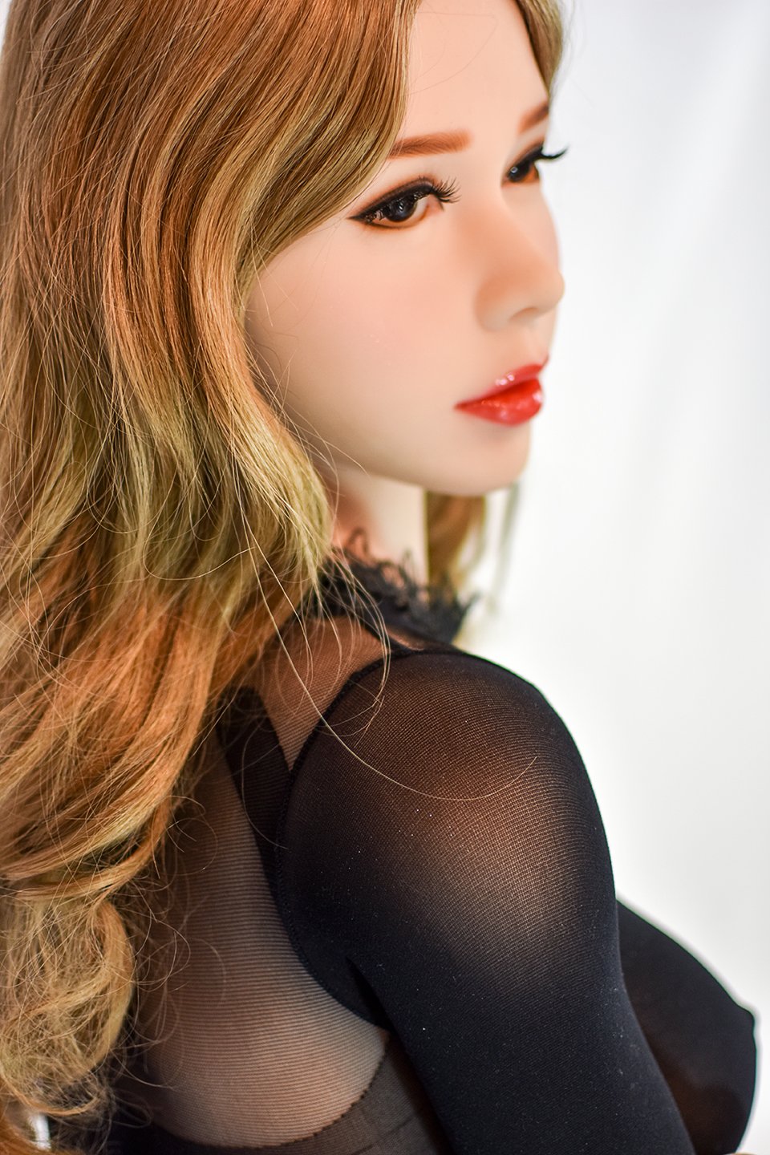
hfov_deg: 25.8
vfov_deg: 37.9
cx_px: 385
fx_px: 1684
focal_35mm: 52
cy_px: 578
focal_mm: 35
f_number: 1.8
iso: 200
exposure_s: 1/60
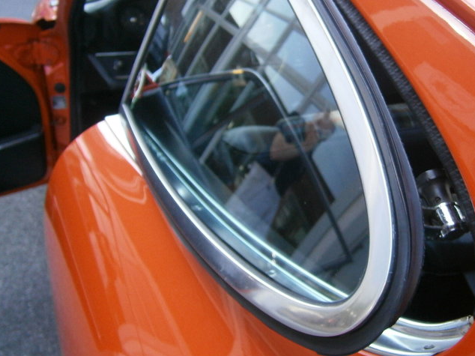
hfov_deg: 43.7
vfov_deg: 34.3
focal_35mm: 42
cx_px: 341
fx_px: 576
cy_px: 186
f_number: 2.8
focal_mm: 4.7
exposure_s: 1/250
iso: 160
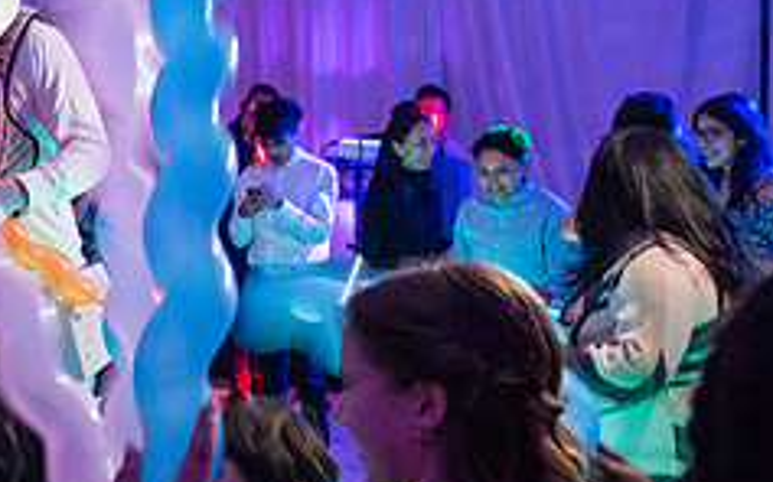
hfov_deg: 30.6
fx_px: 1264
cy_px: 275
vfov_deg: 21.6
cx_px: -68
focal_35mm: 60
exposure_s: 1/60
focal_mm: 24
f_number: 4
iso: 1250
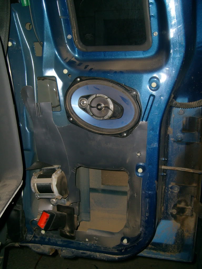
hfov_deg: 40.7
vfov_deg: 52.6
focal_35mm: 35
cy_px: 134
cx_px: 101
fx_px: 272
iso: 100
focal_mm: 5.8
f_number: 2.8
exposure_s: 1/45
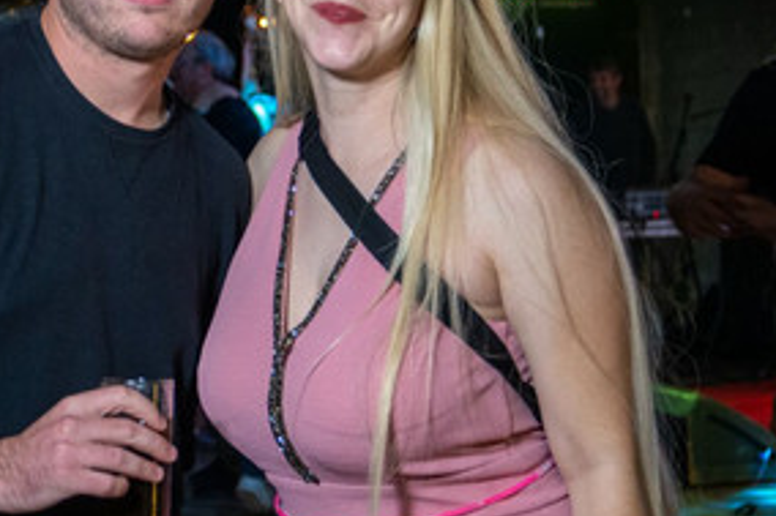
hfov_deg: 17.8
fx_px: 2477
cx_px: 254
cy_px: 194
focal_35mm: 115
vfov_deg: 11.9
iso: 2000
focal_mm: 34
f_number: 3.3
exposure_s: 1/80
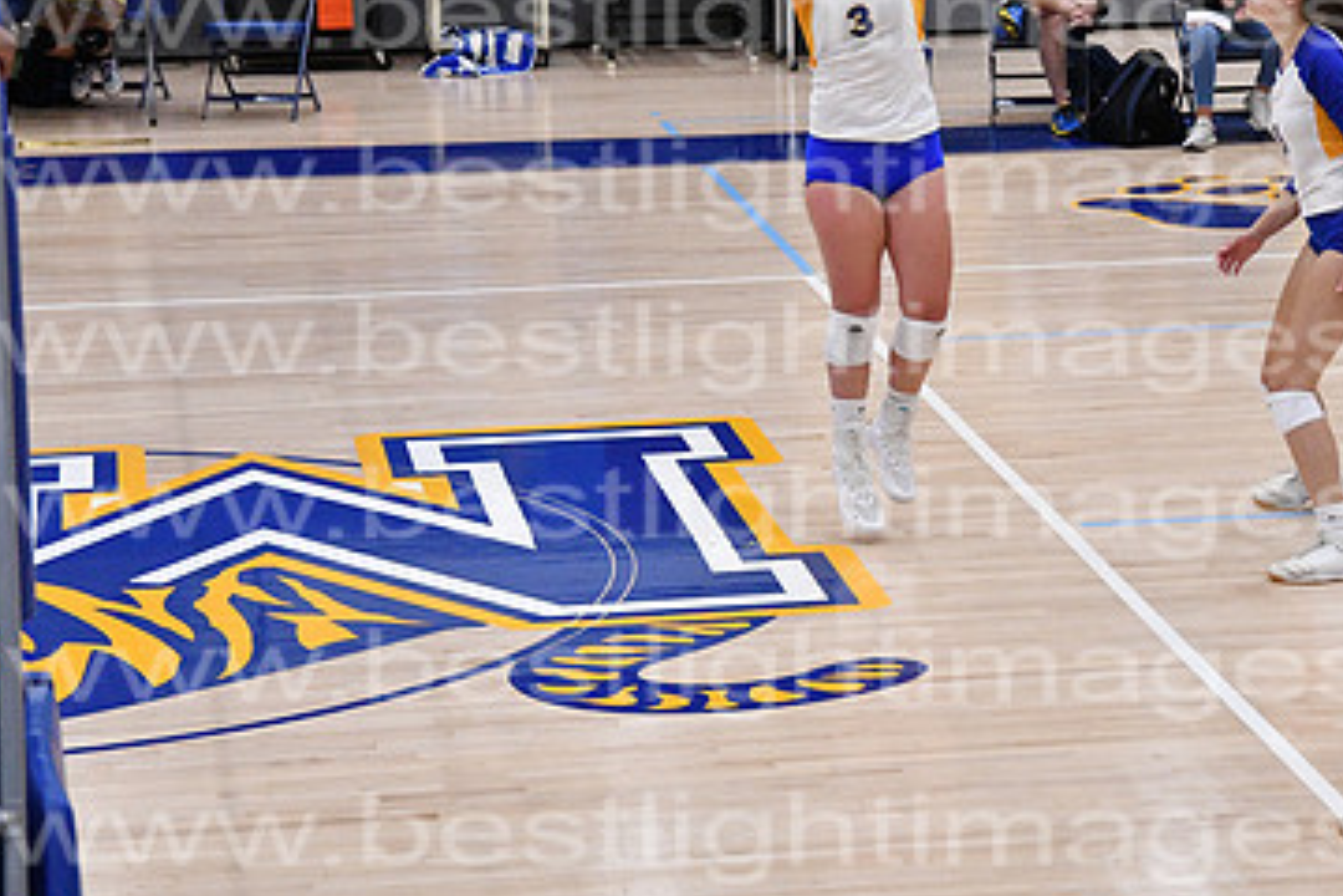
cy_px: 267
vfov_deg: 11.3
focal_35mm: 121
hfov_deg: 16.9
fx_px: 4514
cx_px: 851
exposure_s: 1/1000
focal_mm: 50
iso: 5000
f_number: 3.2
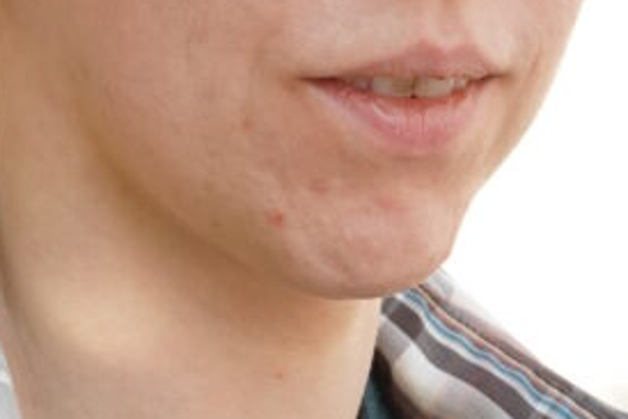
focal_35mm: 210
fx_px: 3665
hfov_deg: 9.8
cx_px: 447
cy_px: -158
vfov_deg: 6.5
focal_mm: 32
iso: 400
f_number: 7.1
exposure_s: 1/100
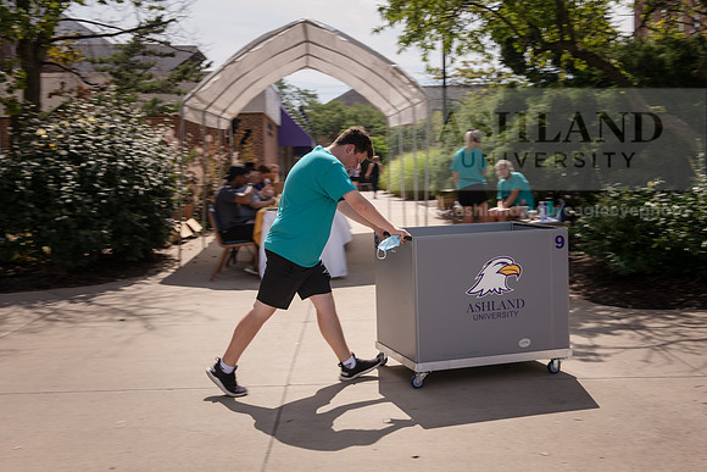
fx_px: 943
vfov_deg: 28.1
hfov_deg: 41.1
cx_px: 354
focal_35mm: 48
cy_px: 236
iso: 31
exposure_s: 1/80
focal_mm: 48
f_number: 8
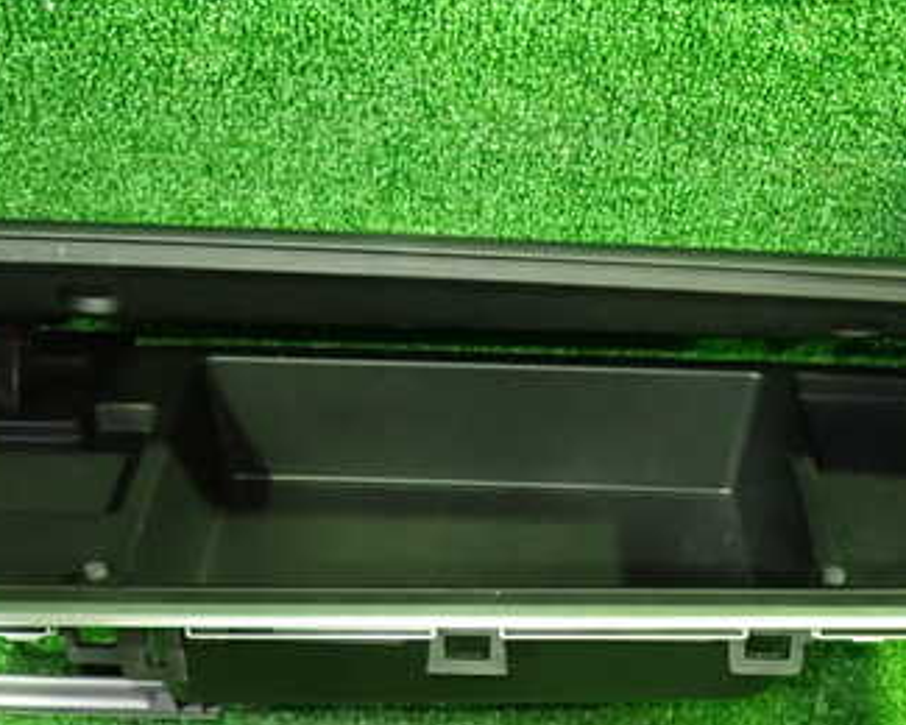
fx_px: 1207
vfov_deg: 33.2
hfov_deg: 41.1
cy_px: 482
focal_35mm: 45
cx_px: 485
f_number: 2
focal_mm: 4.5
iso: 800
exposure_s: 1/25
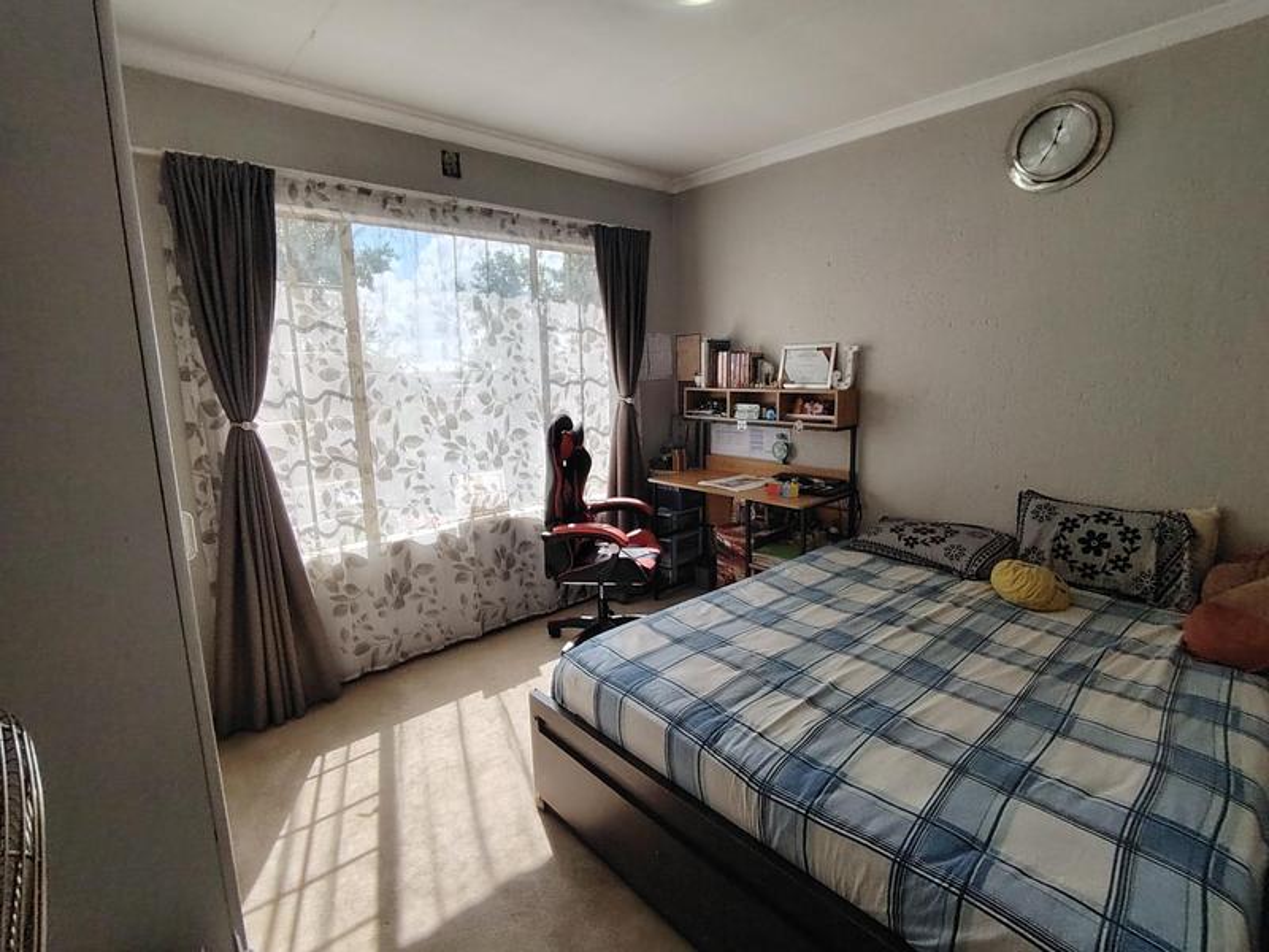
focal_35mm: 17
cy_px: 476
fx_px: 623
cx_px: 634
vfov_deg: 74.7
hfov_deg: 91.0
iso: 100
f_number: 2.2
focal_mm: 1.42
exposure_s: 1/449
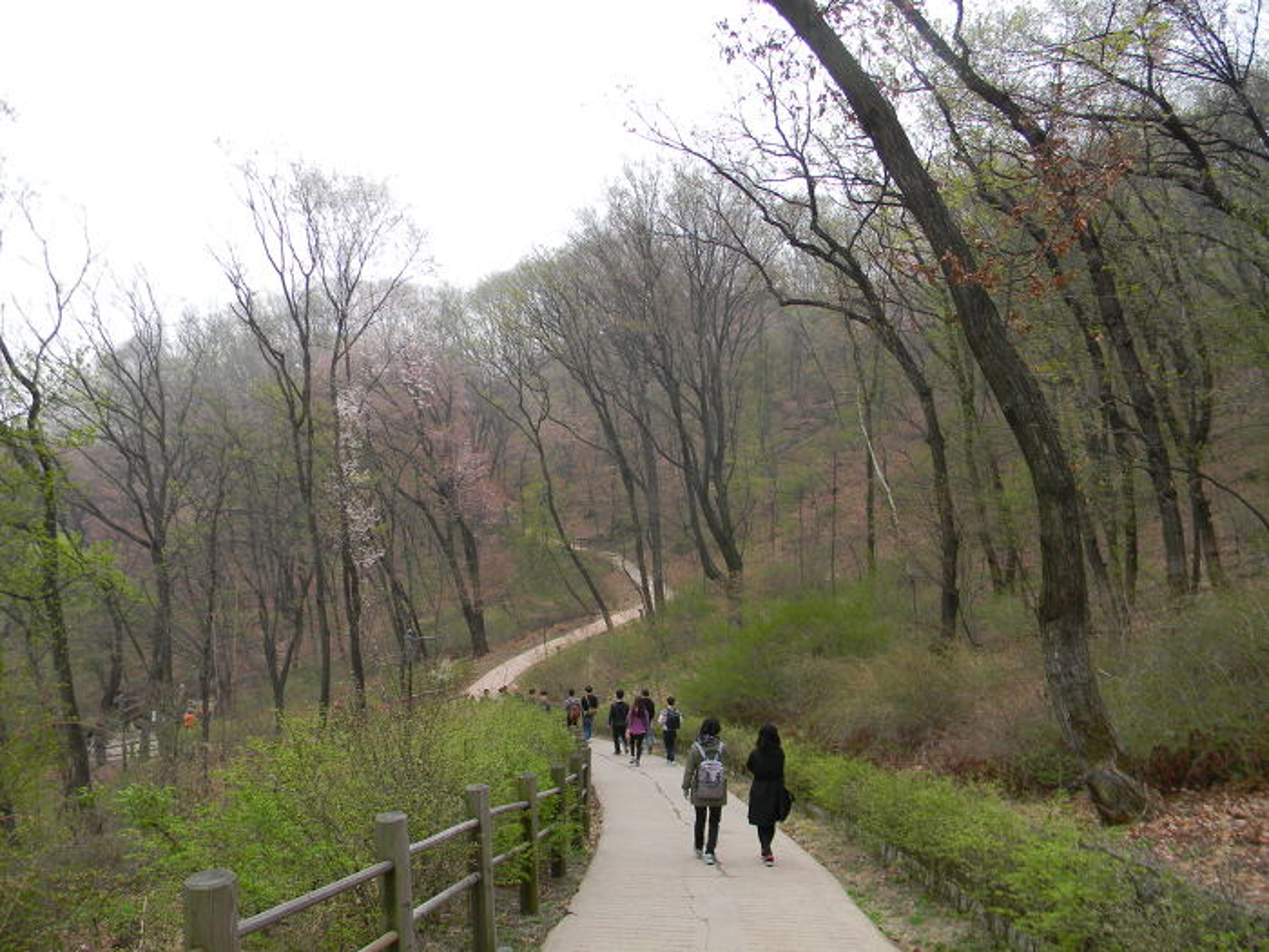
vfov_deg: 49.7
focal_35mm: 28
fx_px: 1026
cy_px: 476
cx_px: 634
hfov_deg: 63.4
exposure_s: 1/66.6
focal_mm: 5
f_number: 3.5
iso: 80
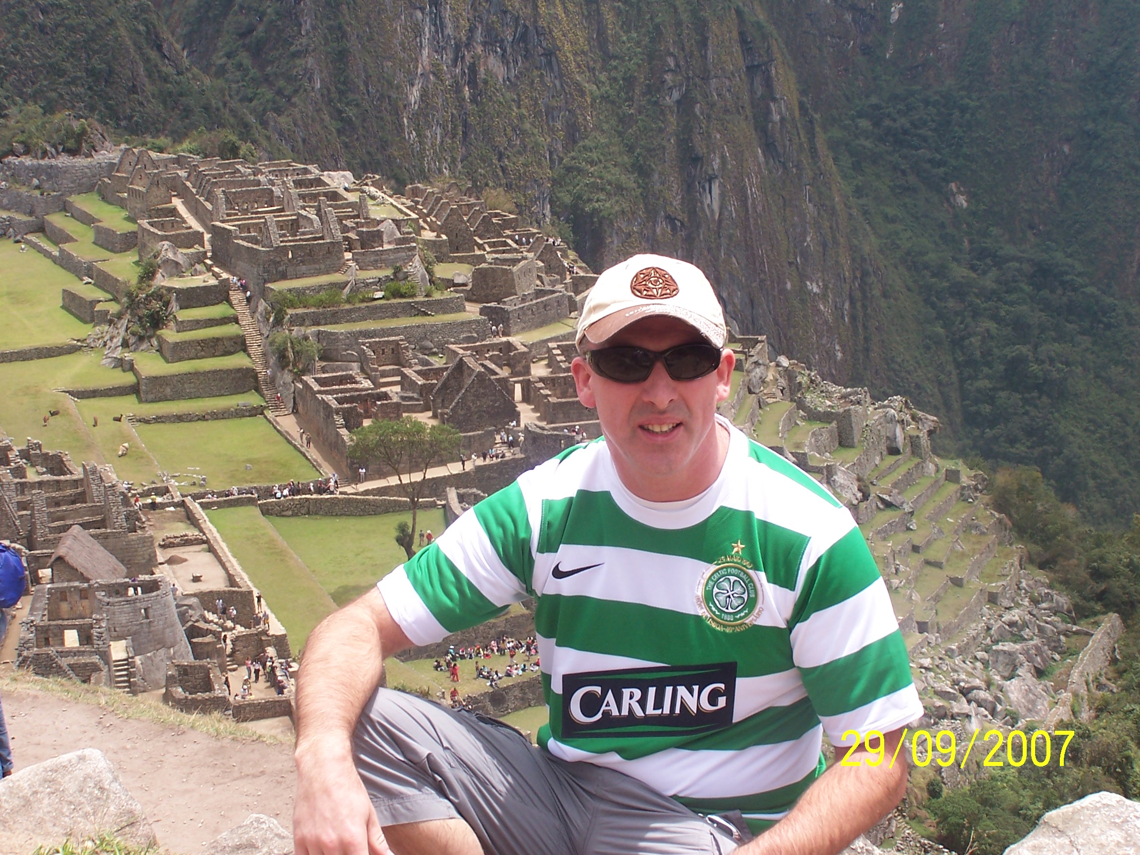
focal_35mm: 67
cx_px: 570
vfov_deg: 21.9
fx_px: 2206
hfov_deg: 29.0
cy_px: 428
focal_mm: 11.1
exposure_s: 1/350
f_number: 4.5
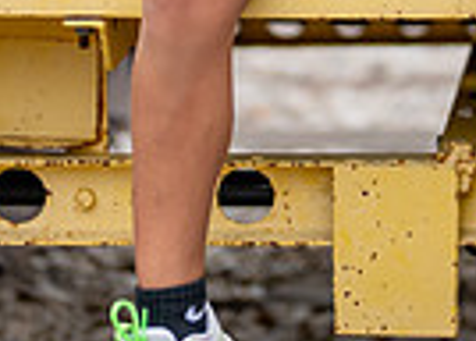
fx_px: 3532
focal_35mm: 261
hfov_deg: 7.7
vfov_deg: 5.5
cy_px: -237
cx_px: 390
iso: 400
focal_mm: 50
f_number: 1.2
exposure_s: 1/1250
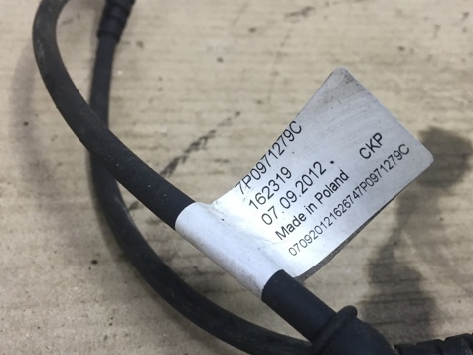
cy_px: 229
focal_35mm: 39
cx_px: 281
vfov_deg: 36.5
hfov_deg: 47.6
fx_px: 533
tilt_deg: -46.1
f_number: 2.2
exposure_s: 1/33
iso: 80
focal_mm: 4.15
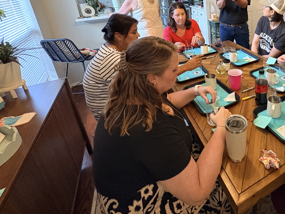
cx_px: 221
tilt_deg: -17.6
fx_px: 189
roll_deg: +2.4
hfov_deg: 68.1
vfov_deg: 54.6
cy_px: 41
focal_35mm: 23
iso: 800
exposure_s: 1/59
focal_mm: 2.22
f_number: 2.2
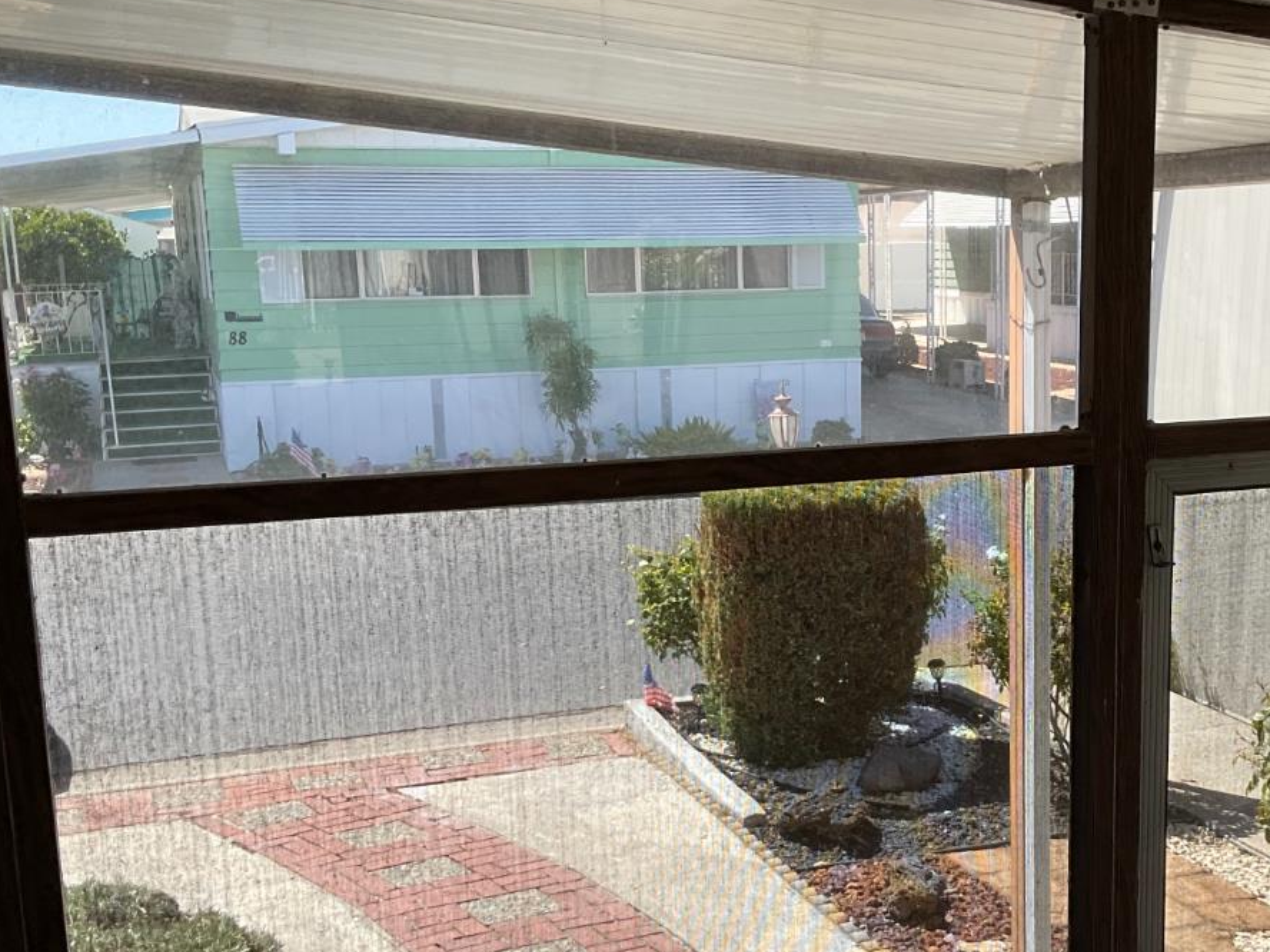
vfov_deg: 29.6
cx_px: 835
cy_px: 600
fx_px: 1798
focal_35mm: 49
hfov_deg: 38.5
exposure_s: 1/781
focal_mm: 3
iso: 16
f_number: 1.8
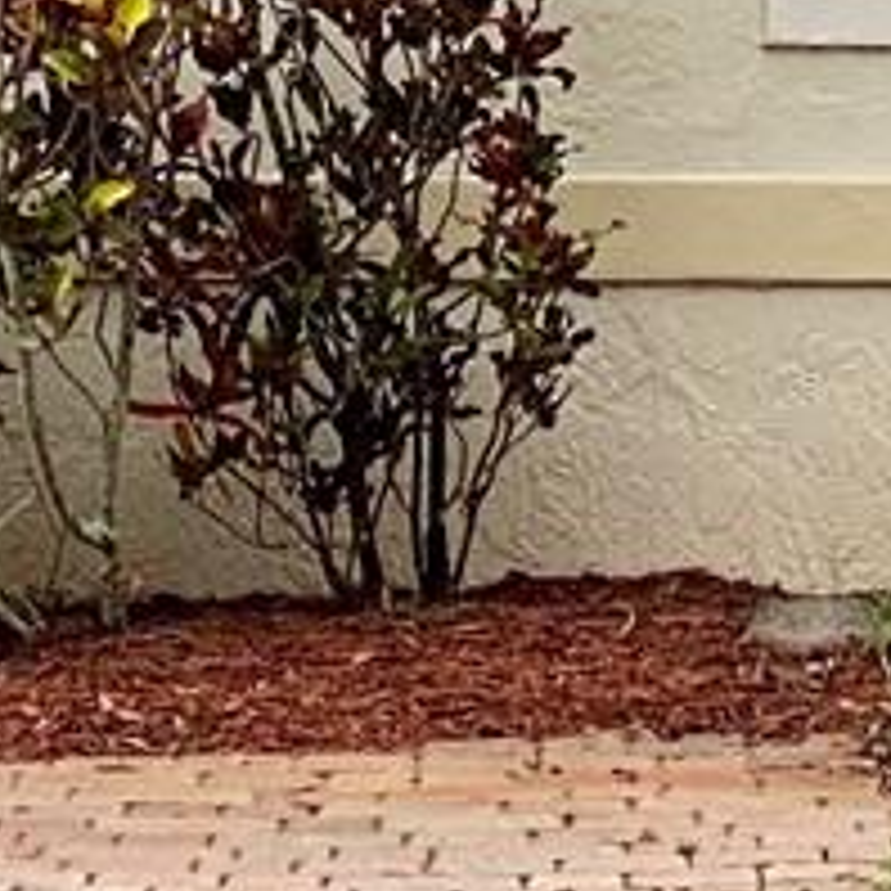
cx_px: -108
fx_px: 10833
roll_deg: -0.4
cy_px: -891
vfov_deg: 4.6
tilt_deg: +6.4
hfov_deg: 4.7
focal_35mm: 372
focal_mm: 6
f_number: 2
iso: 20
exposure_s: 1/262
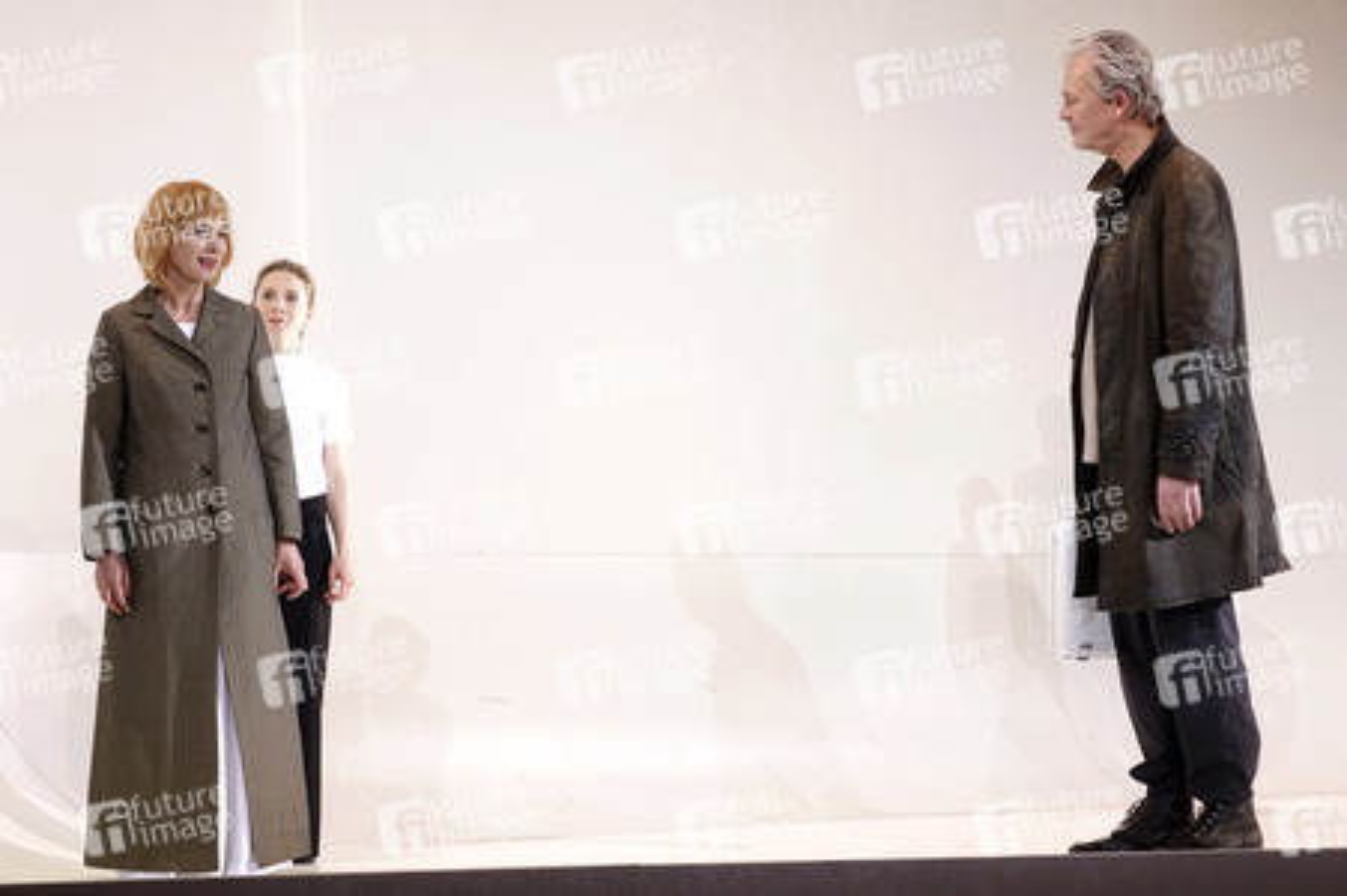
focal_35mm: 88
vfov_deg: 15.5
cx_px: 674
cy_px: 448
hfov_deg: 23.1
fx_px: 3290
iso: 400
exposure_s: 1/250
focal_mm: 32.29
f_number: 3.5
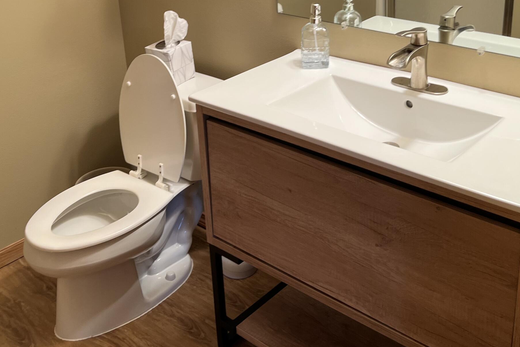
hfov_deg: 43.6
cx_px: 252
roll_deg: +2.6
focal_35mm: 45
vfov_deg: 29.1
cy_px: 64
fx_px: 650
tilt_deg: -20.0
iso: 80
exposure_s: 1/60
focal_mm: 5.7
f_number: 1.5
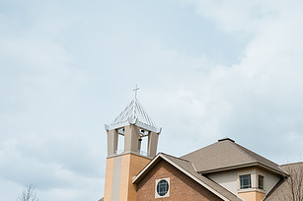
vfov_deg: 28.7
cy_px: 151
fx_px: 387
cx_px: 222
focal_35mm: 46
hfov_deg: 41.7
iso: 125
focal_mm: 24
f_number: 3.2
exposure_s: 1/2500
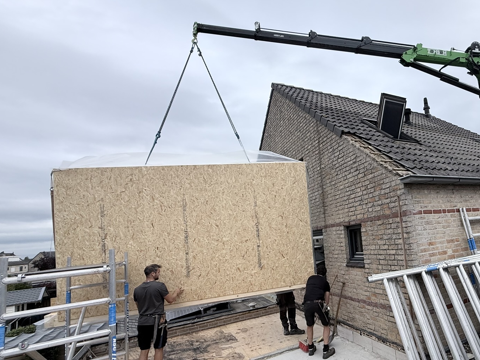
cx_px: 352
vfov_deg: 63.2
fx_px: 291
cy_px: 202
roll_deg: +5.5
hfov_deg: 74.1
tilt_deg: +6.6
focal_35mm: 21
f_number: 2.2
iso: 50
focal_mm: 2.22
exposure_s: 1/1368
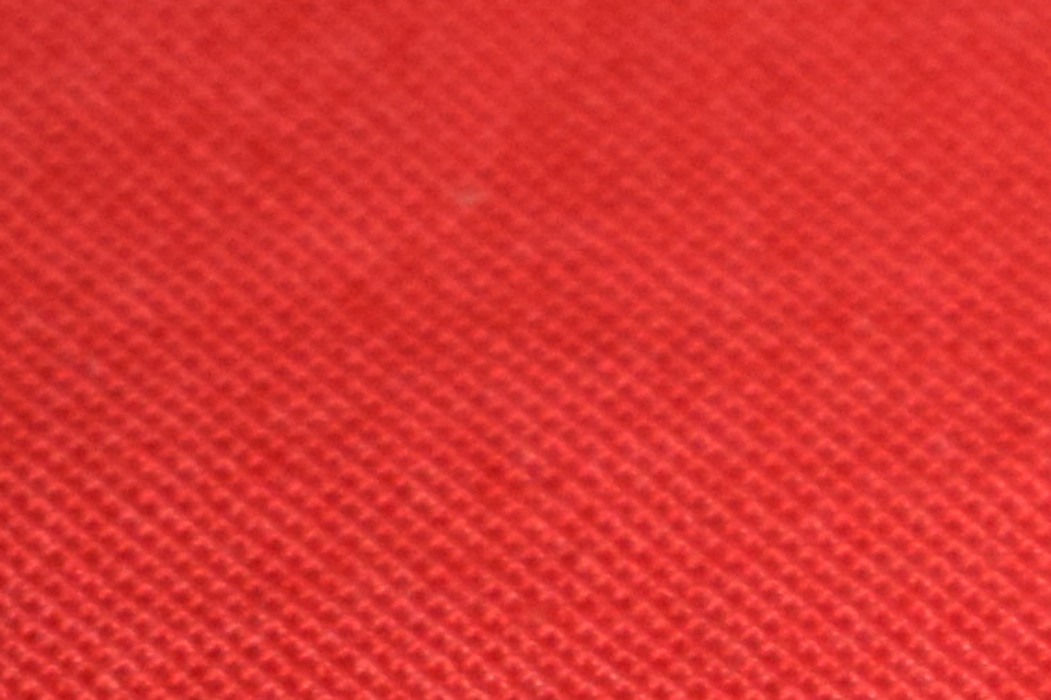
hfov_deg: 4.7
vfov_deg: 3.2
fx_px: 12521
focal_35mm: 429
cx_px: 2788
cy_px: 1454
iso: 1250
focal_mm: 48
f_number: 5.3
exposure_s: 1/200
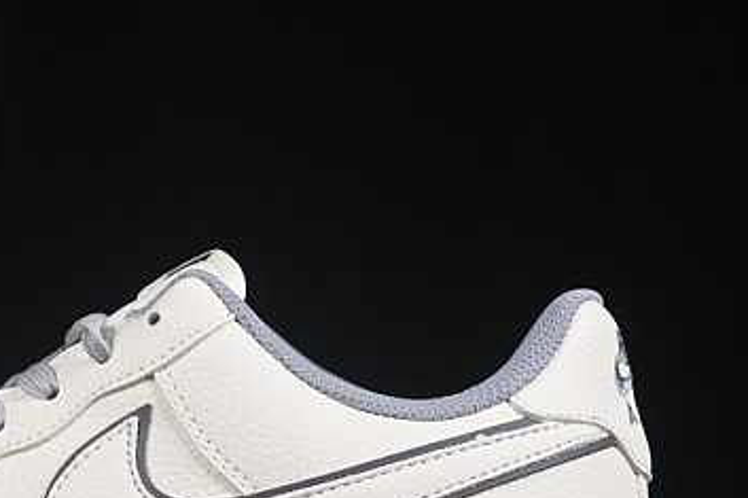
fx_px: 3530
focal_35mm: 170
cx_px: 89
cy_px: 446
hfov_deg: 12.0
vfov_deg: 8.0
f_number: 8
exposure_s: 1/80
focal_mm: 50
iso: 160
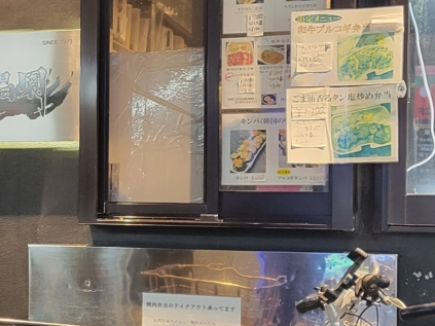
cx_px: 52
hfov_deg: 24.1
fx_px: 992
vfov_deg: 18.6
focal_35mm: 79
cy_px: 177
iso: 500
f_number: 1.8
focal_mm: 5.4
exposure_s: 1/50
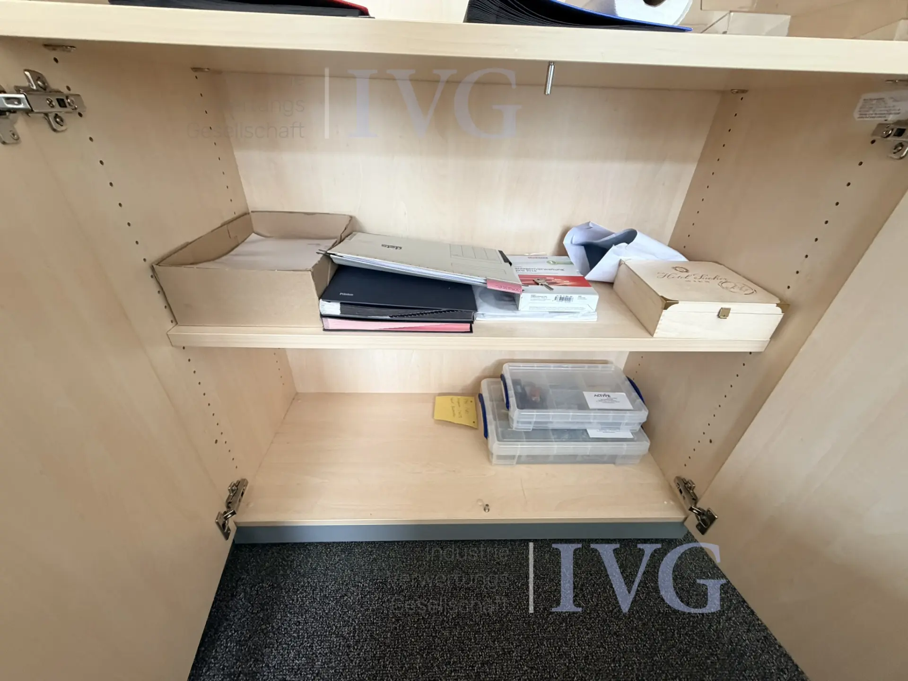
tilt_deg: -32.4
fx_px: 367
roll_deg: -1.4
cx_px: 454
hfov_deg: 102.1
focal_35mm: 14
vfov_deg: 85.7
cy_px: 340
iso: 320
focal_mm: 2.22
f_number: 2.2
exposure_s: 1/72
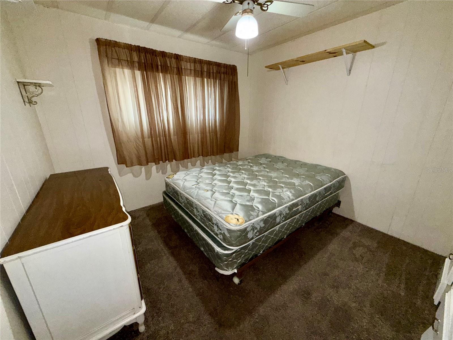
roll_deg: +0.8
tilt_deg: -17.3
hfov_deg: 102.1
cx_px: 226
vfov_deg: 85.7
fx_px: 183
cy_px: 170
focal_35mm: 14
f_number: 2.2
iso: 160
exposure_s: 1/60
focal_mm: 2.22
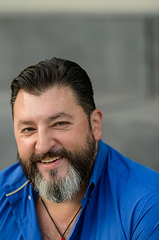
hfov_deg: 8.0
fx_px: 1141
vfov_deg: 11.9
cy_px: 145
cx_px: 62
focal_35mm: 172
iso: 200
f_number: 2
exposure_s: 1/250
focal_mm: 135
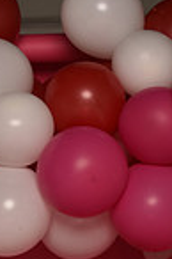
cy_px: 504
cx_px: 160
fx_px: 2428
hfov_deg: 4.1
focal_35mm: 338
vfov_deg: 6.0
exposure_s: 1/160
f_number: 5.6
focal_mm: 85
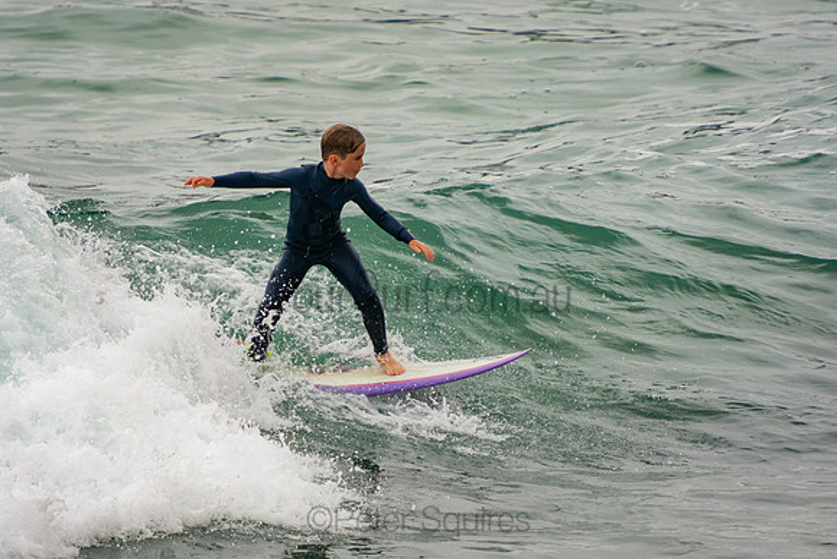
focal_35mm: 510
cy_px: 280
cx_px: 418
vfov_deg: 2.7
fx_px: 11860
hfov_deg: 4.0
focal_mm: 340
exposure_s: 1/1250
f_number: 5.6
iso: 280
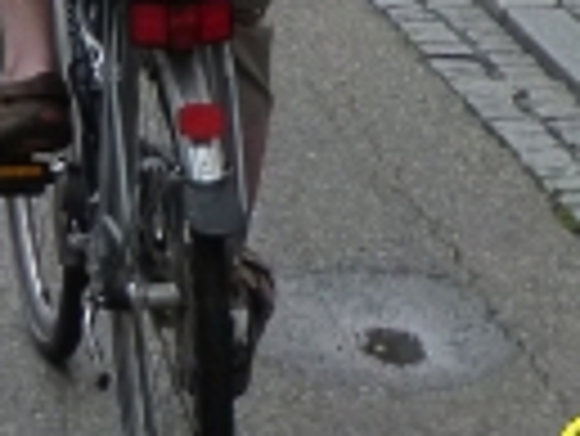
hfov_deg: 8.1
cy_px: -778
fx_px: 4042
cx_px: -157
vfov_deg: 5.8
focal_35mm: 241
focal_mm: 6.9
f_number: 3.9
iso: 200
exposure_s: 1/250
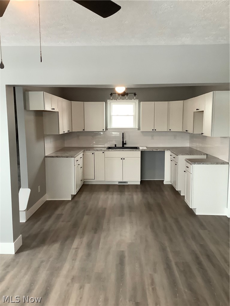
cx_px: 115
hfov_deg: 45.4
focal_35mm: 31
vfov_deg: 58.4
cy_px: 153
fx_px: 275
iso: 200
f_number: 2.4
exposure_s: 1/60
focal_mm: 3.3
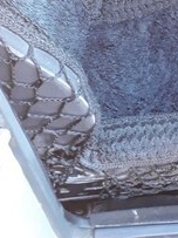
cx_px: 204
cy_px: -35
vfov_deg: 26.6
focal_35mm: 66
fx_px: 453
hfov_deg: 21.0
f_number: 1.9
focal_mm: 3.6
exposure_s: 1/33
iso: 80
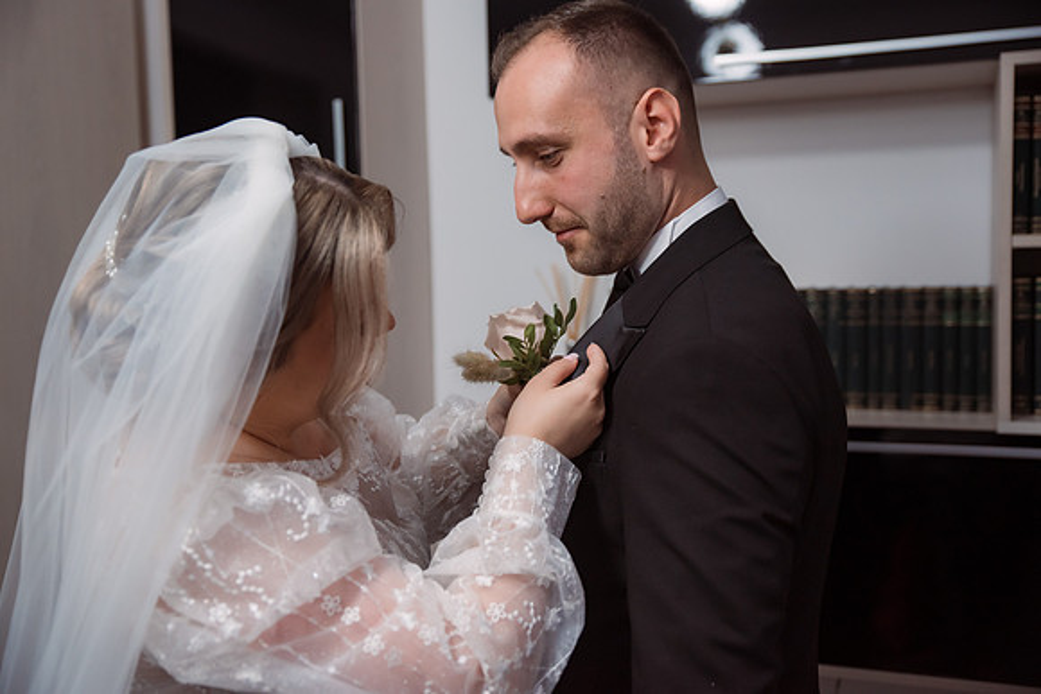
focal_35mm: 42
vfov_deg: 31.9
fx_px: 1215
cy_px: 347
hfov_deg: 46.4
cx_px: 520
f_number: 2.8
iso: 1600
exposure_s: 1/200
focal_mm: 42
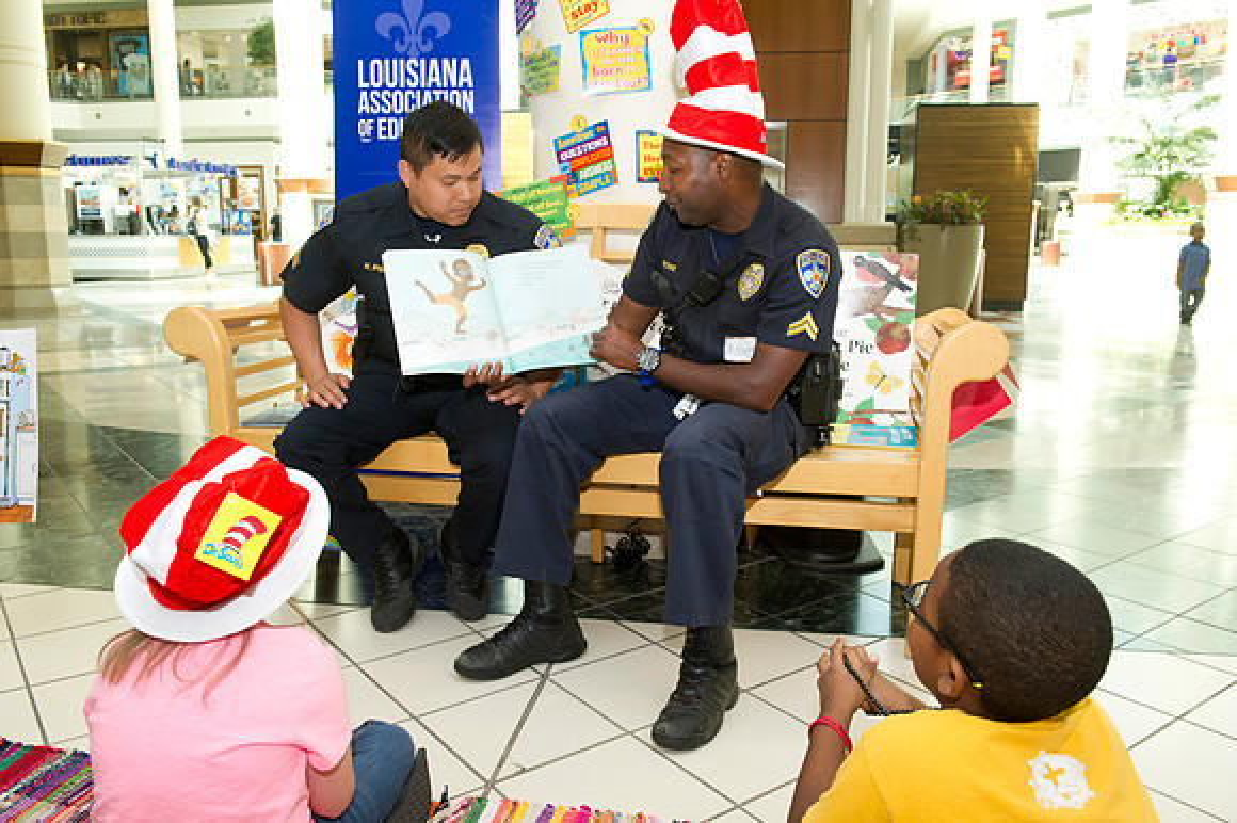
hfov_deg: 63.7
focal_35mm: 29
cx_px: 618
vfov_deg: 44.9
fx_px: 996
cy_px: 412
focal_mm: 29
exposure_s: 1/250
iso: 1250
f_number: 6.3
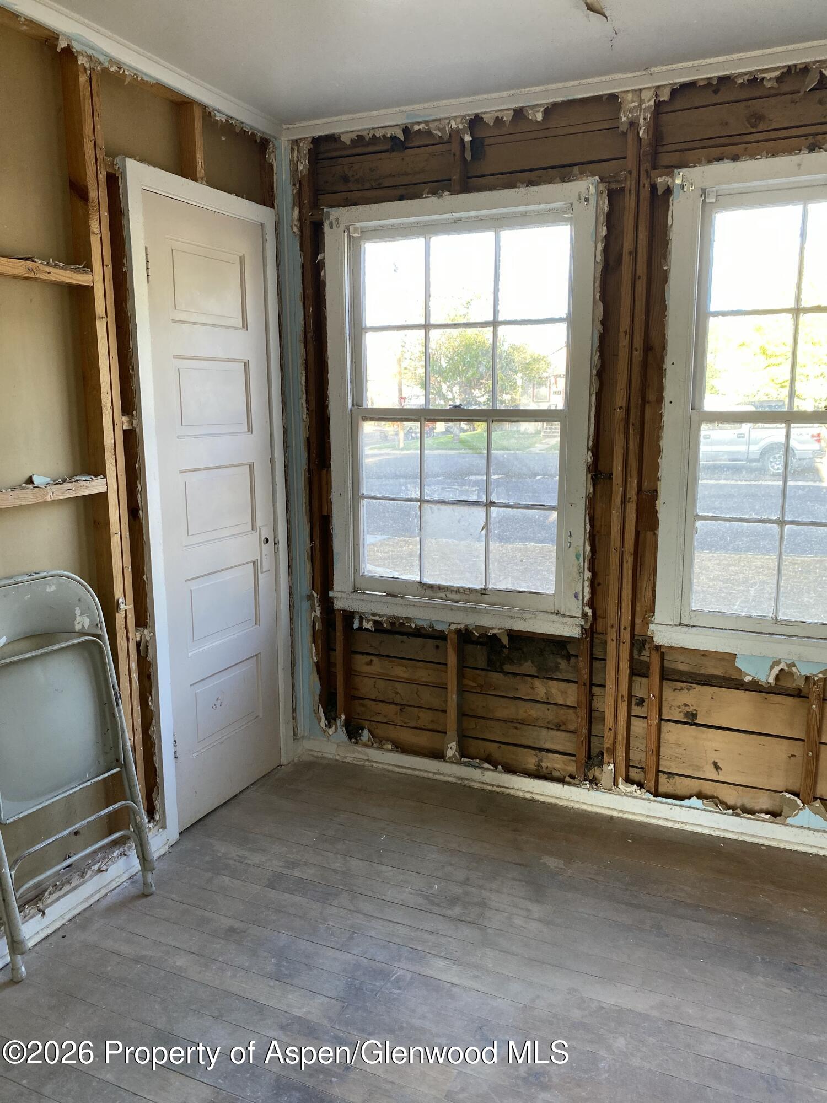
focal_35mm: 26
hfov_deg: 53.1
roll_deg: +2.3
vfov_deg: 67.3
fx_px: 828
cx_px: 414
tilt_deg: -10.1
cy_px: 552
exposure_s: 1/121
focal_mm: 4.25
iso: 100
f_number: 1.8
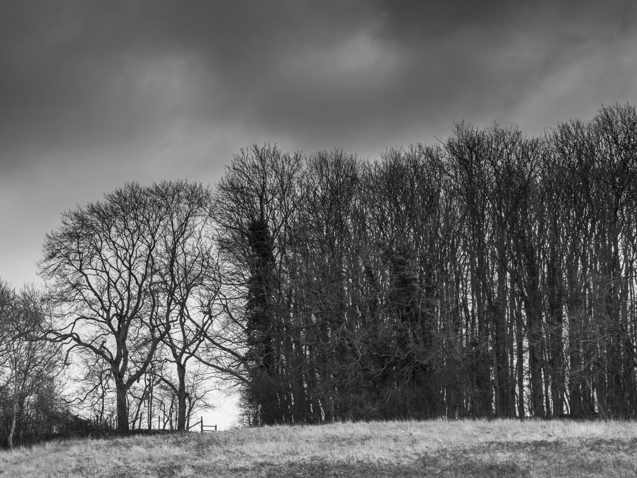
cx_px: 318
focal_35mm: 92
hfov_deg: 21.3
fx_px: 1693
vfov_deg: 16.1
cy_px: 239
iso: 250
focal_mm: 46
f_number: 8
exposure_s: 1/100
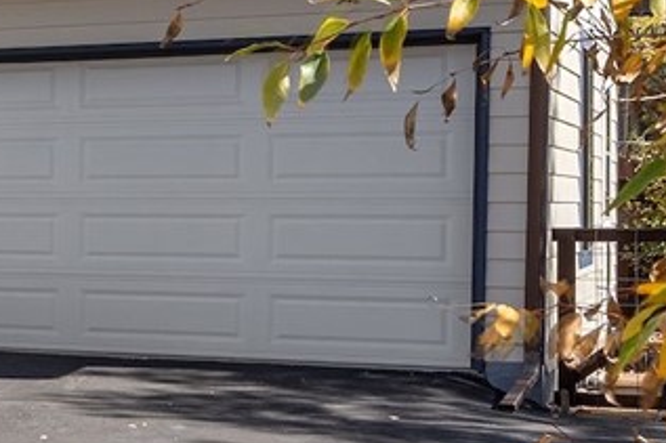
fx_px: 1978
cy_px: 279
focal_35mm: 107
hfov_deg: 14.1
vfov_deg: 12.8
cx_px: -872
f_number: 8
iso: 100
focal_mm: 20
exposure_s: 1/160
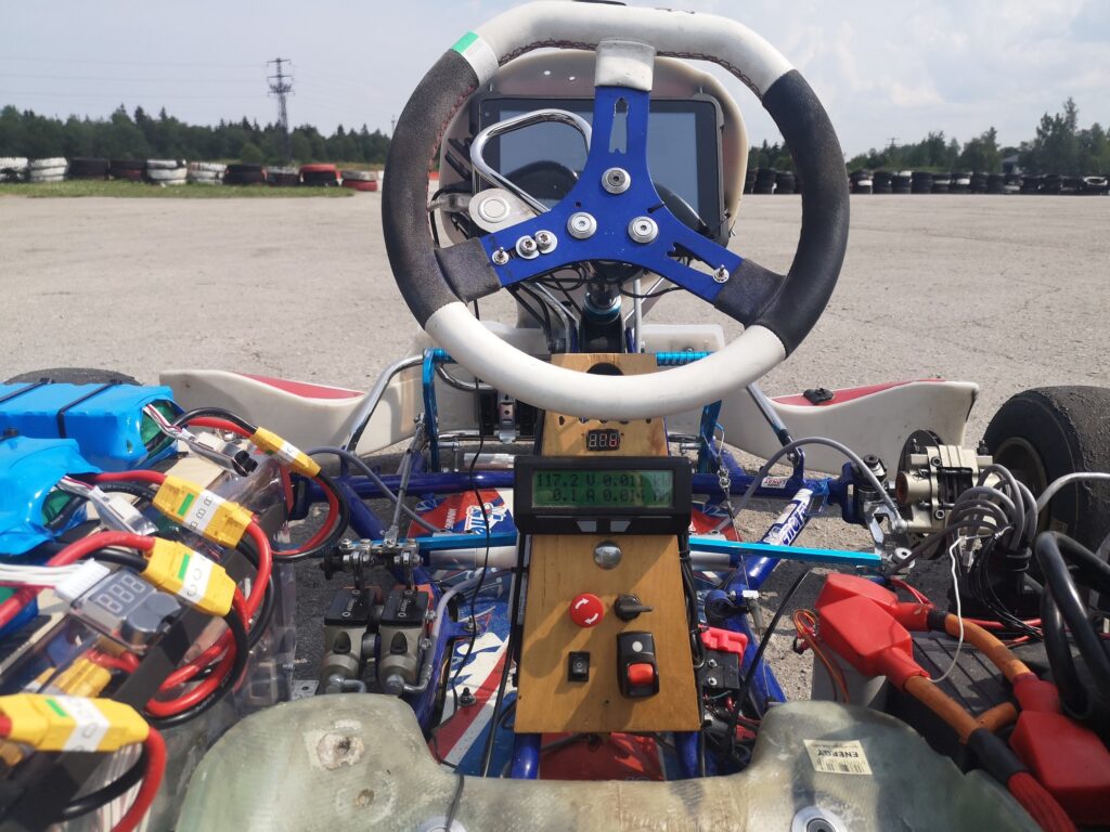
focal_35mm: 27
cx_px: 555
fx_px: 866
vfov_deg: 51.4
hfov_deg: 65.3
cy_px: 416
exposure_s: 1/3571
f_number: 1.8
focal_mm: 3.95
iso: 50
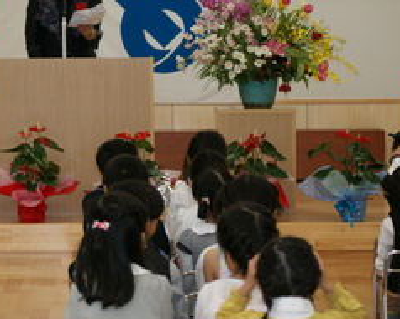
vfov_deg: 7.7
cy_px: 55
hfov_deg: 9.7
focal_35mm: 199
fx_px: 2354
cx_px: 91
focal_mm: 70
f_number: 4
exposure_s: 1/100
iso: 400
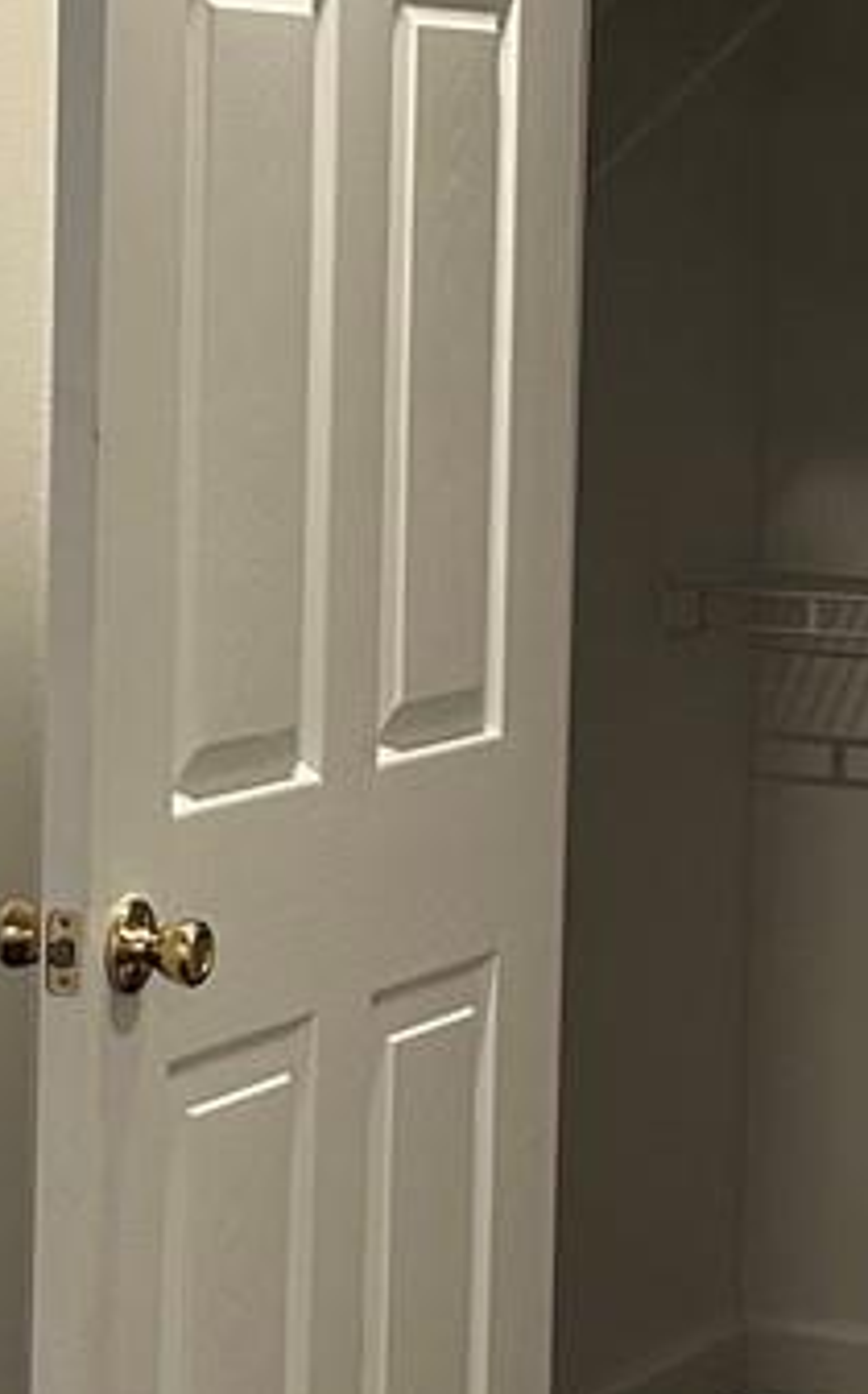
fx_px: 4969
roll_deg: -1.4
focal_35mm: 131
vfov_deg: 16.0
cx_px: 351
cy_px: 625
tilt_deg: -5.5
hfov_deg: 10.0
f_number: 1.5
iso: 125
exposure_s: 1/60
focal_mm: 5.7
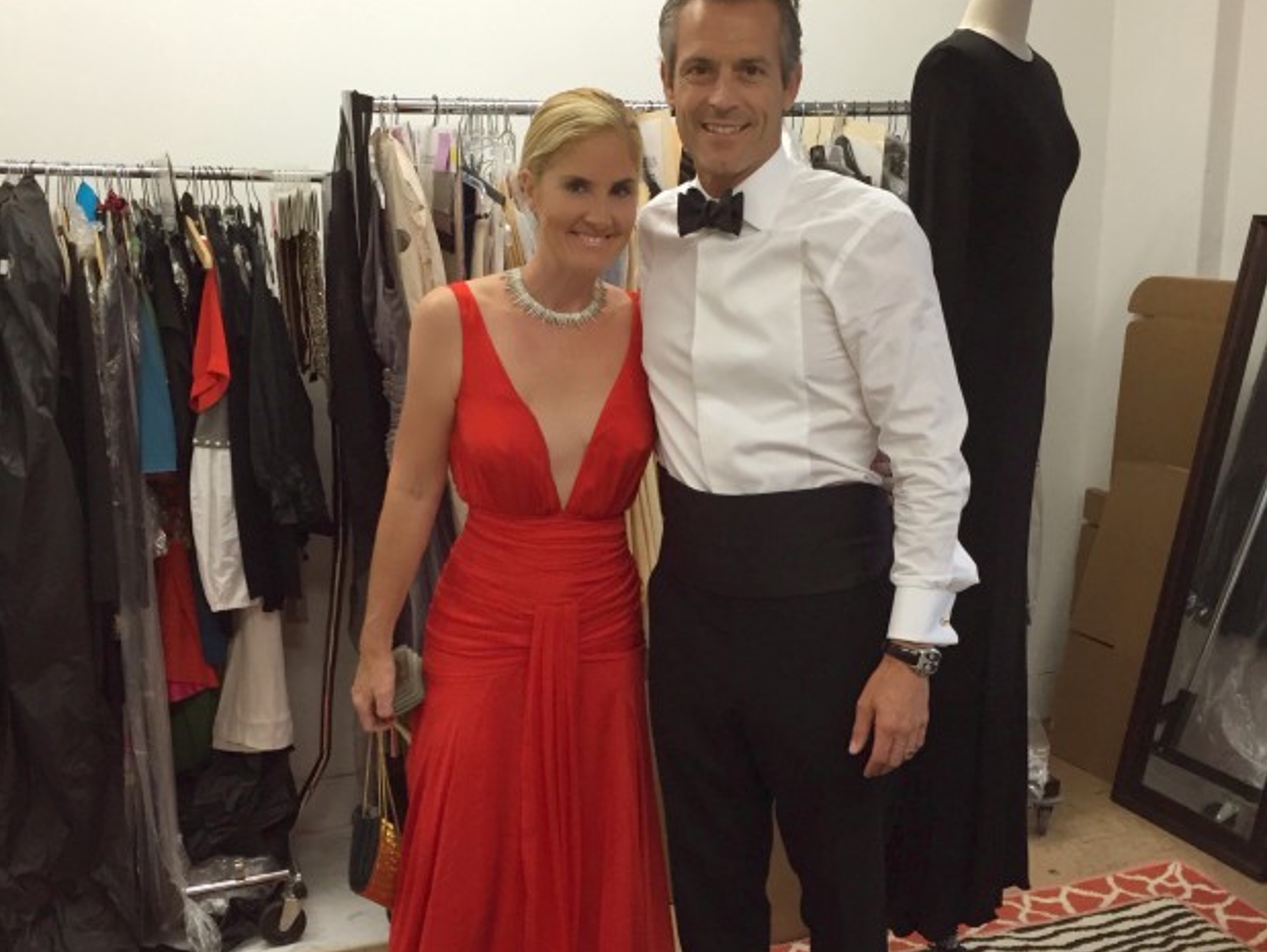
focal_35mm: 39
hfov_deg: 47.8
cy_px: 564
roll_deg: +0.7
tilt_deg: -12.6
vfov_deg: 36.7
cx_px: 631
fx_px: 1428
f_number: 2.2
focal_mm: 4.15
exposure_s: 1/30
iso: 50
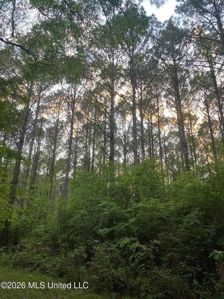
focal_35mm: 26
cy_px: 150
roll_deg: -0.1
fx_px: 224
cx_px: 112
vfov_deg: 67.3
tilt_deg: +22.4
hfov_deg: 53.1
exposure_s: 1/64
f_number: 1.8
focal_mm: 4.25
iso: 125
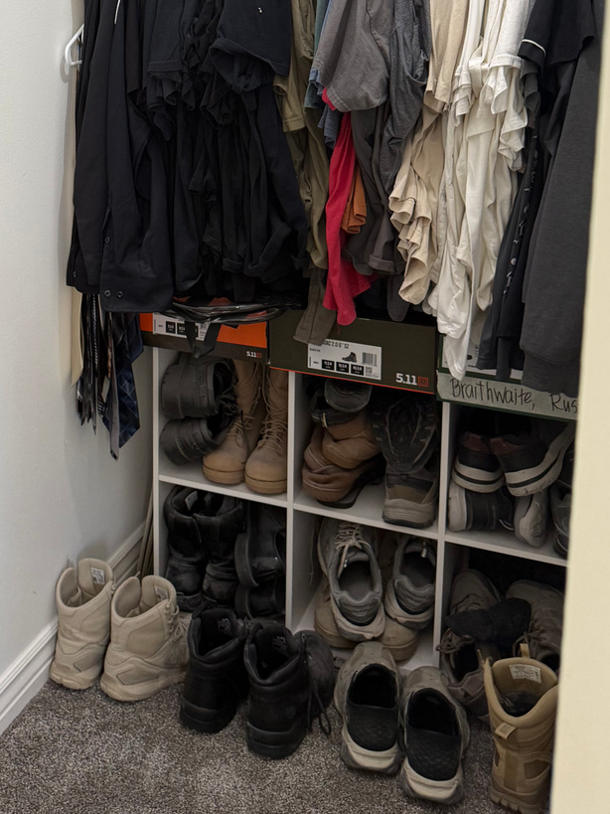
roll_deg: +0.2
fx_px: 1058
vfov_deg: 40.3
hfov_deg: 31.2
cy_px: 157
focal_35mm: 45
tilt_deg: -10.8
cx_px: 108
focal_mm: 6.76
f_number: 1.78
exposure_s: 1/101
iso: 200
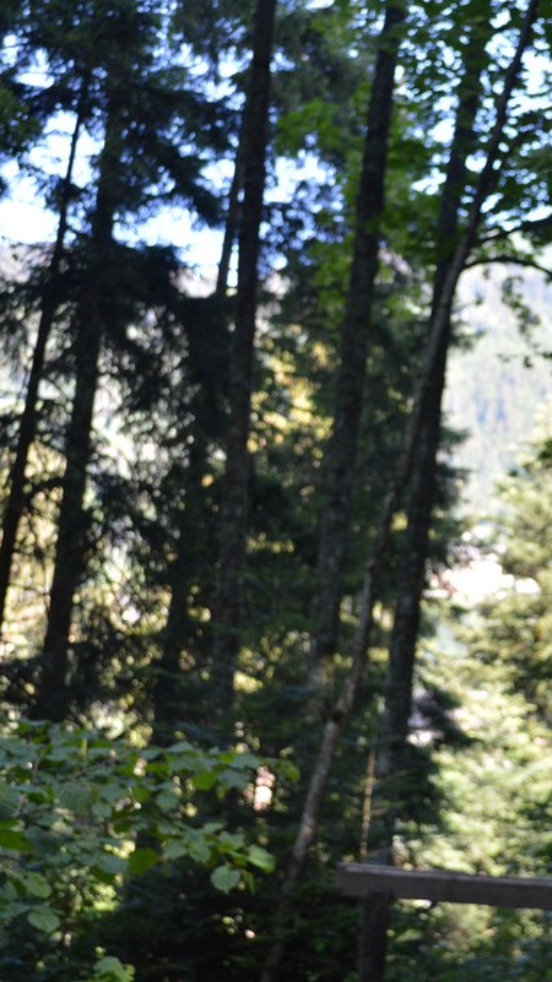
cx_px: 588
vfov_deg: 30.7
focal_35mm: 69
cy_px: 492
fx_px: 1791
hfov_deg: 17.0
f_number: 4.5
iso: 560
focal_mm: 29
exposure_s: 1/250
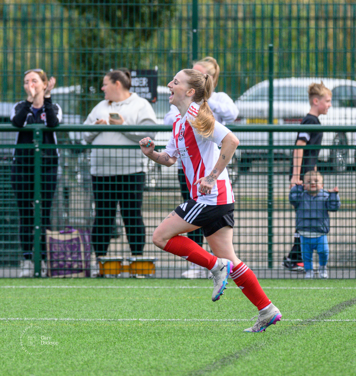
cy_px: 94
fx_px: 8851
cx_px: 116
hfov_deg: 2.3
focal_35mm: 740
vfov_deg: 2.4
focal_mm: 270
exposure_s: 1/1600
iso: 900
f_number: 5
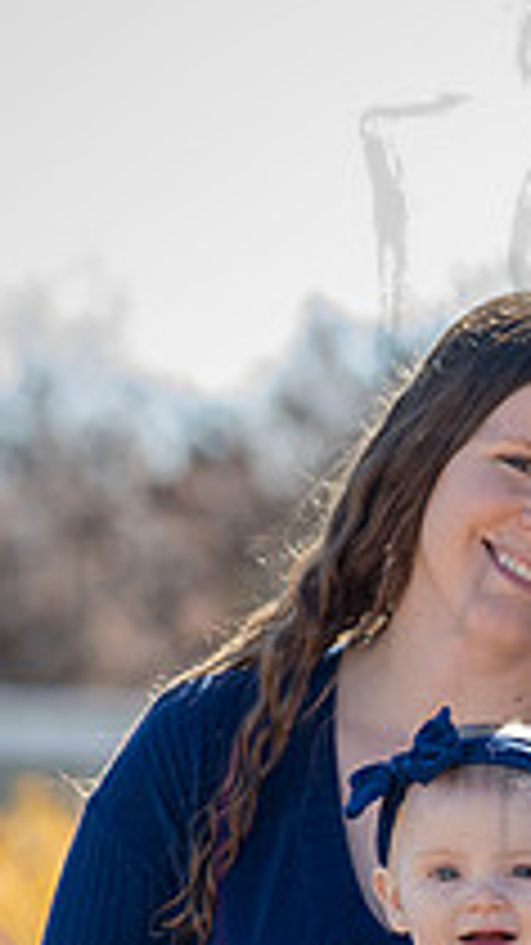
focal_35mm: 390
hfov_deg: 3.1
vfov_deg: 5.5
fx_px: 9770
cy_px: 803
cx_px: 675
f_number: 4.5
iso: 400
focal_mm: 135
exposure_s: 1/500
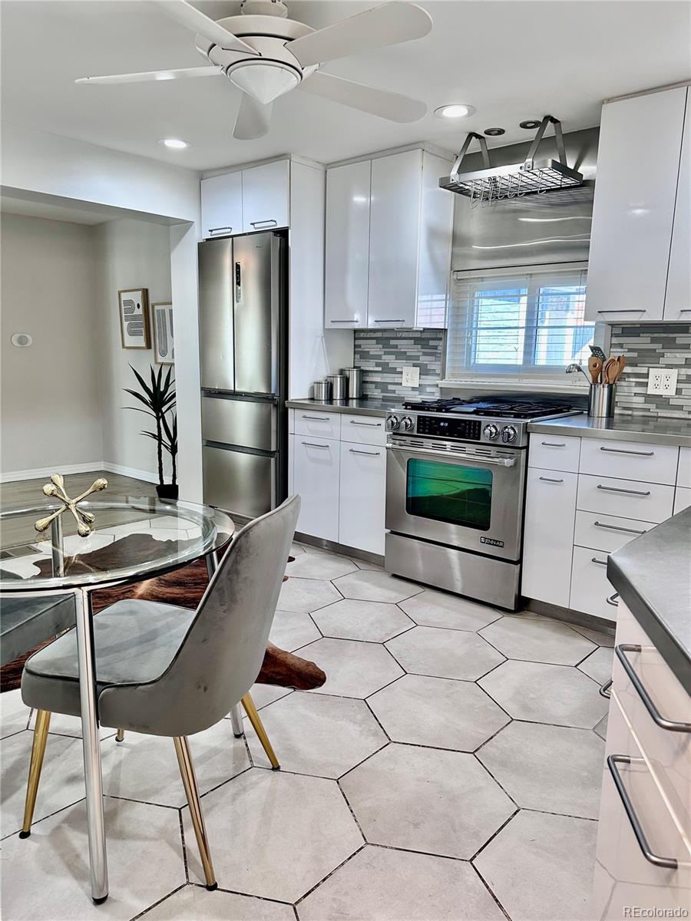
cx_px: 346
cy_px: 460
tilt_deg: -9.3
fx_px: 639
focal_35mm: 24
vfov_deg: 71.6
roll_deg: -1.0
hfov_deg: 56.8
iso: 160
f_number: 1.78
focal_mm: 6.86
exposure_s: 1/120
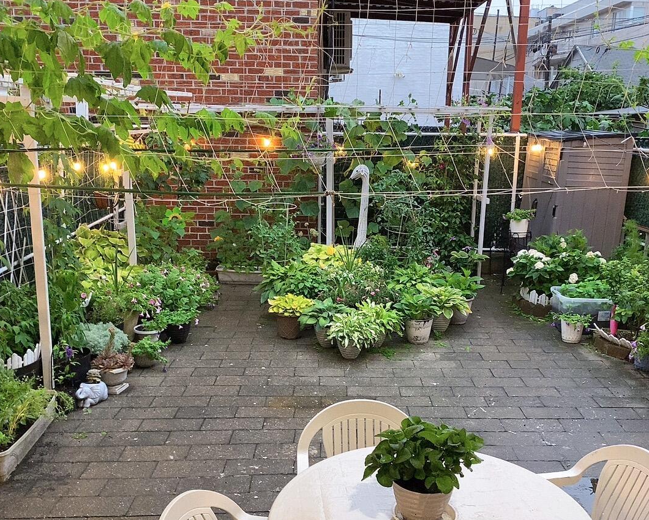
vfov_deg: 41.0
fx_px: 691
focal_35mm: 36
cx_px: 356
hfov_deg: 50.2
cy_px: 304
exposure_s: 1/40
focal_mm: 4.25
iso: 400
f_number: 1.8
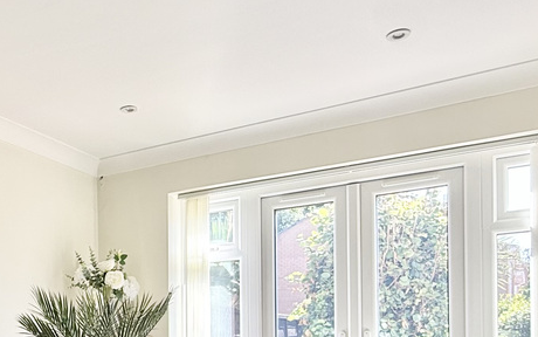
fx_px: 631
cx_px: 102
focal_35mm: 43
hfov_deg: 43.8
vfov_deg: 27.7
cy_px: 356
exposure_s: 1/99
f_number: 2.2
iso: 64
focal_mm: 2.22
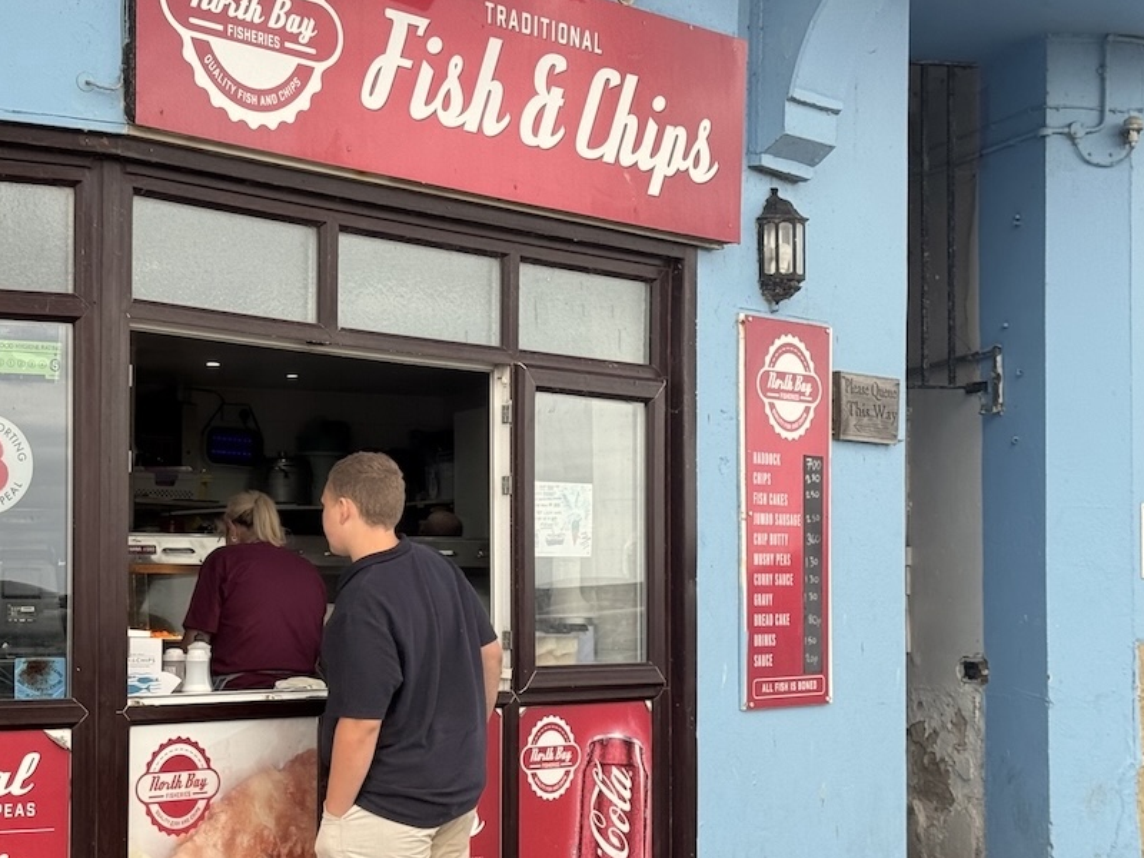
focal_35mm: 72
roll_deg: -0.3
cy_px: 503
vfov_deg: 20.4
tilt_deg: +3.6
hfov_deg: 26.9
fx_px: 2379
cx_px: 386
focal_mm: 6.76
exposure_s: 1/719
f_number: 1.78
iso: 64
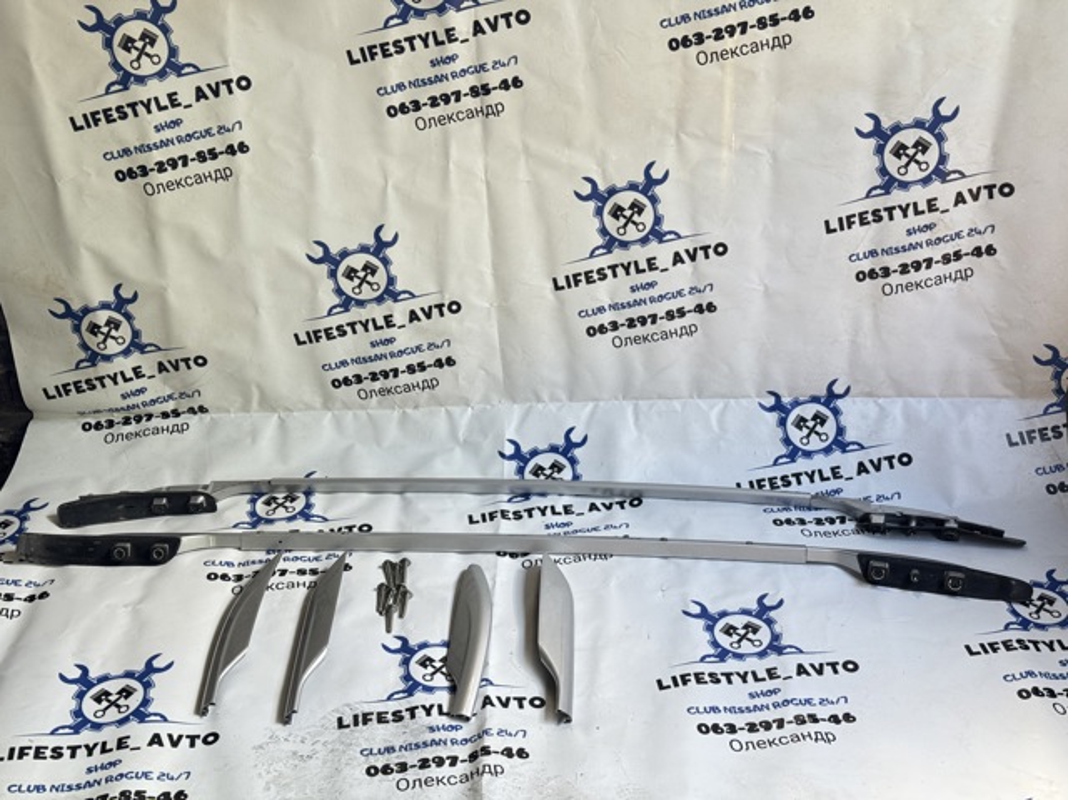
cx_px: 534
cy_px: 400
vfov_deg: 30.2
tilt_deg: -30.8
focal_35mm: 48
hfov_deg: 39.7
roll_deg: +2.7
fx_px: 1480
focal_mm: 6.76
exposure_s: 1/60
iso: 200
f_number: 1.78
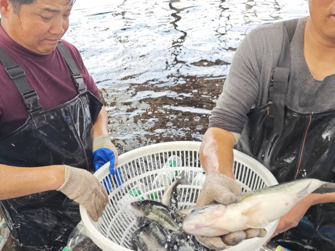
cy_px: 153
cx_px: 161
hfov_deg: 56.8
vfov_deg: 43.9
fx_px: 310
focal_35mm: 32
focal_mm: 5.43
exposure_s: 1/329
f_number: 1.8
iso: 125
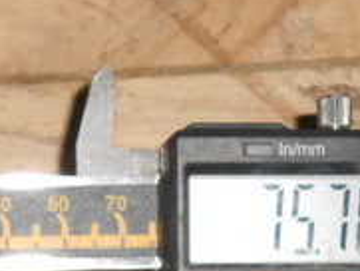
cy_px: 336
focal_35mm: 216
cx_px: 88
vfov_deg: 6.8
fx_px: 2248
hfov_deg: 9.1
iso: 400
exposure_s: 1/60
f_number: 16.4
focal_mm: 10
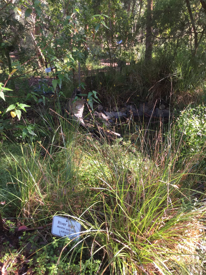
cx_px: 103
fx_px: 246
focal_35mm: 31
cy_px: 138
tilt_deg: -27.1
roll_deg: +2.5
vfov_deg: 58.4
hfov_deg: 45.4
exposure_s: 1/50
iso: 32
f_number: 2.4
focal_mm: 3.3
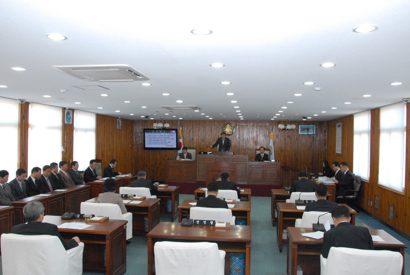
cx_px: 205
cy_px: 138
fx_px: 342
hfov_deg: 61.8
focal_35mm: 30
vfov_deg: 43.8
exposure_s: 1/60
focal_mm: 20
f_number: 8
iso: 1600
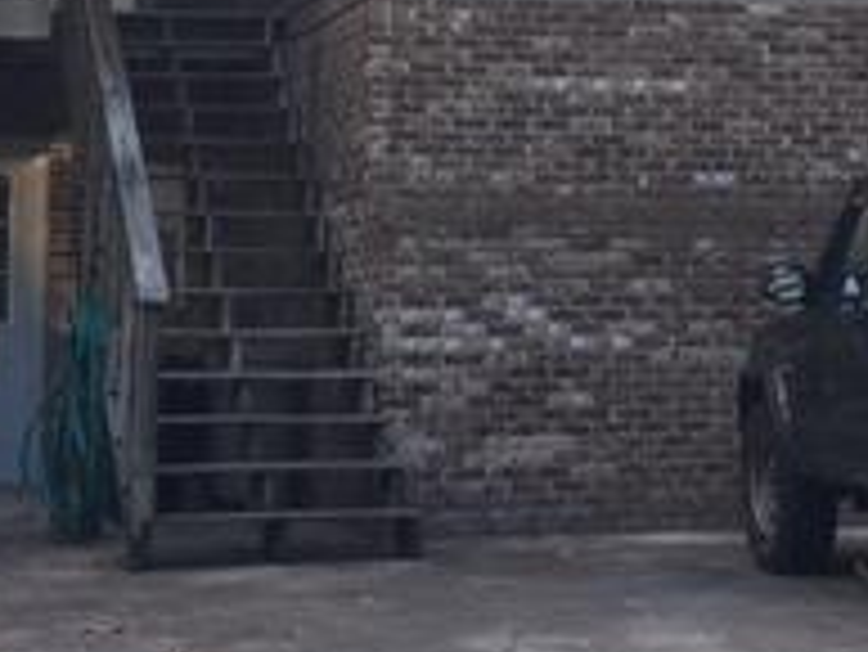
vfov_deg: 14.9
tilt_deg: +12.6
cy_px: -144
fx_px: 2409
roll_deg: +1.0
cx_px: 445
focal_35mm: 96
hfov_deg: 20.4
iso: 25
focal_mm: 4.15
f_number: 2.2
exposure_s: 1/60
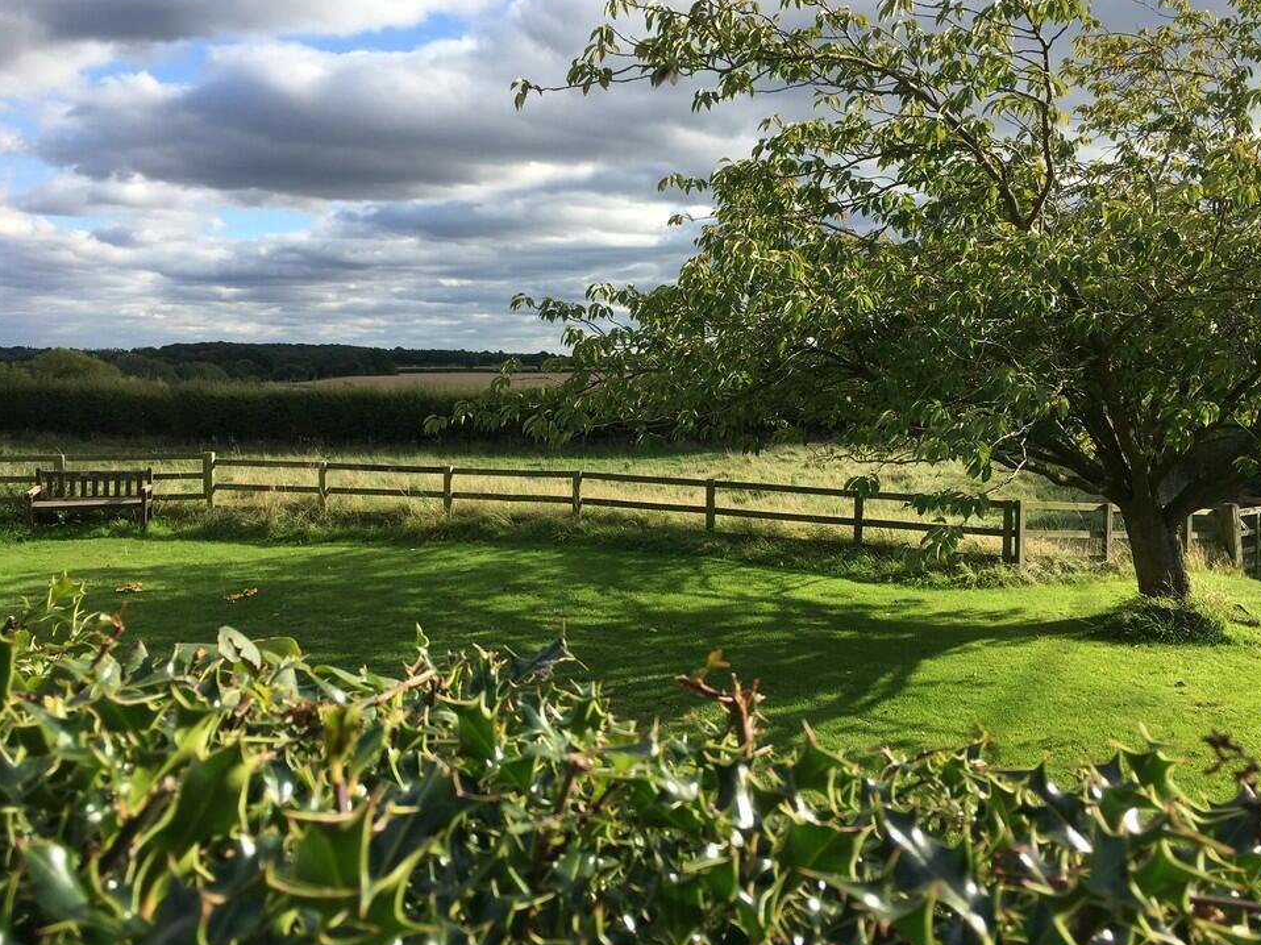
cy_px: 453
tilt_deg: -4.2
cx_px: 669
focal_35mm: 31
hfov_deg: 58.3
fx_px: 1129
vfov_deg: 45.4
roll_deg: -0.3
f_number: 2.2
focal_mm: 4.15
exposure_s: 1/785
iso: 25
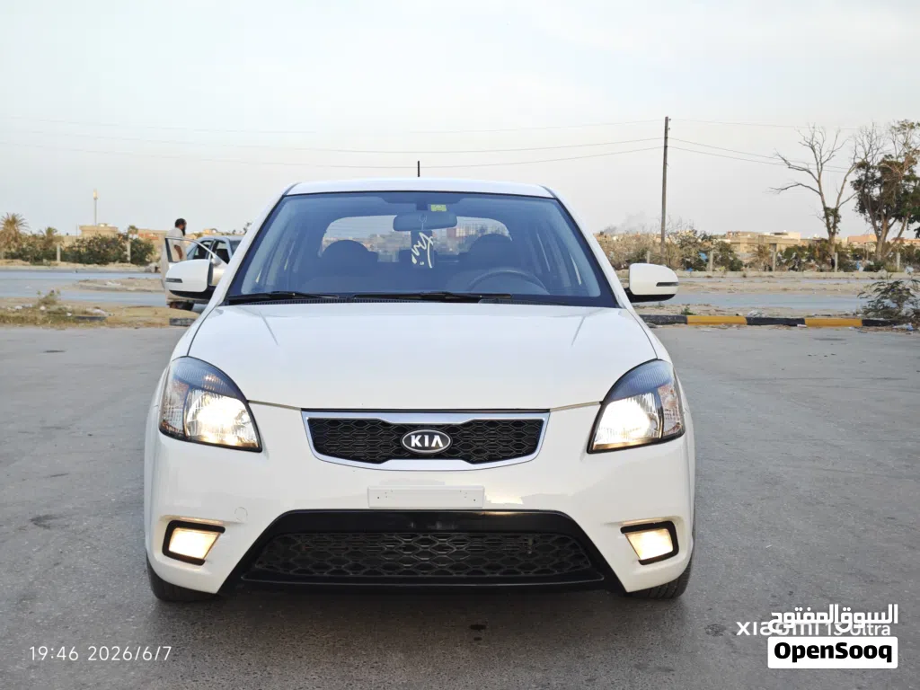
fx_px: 1223
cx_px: 460
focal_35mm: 46
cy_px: 345
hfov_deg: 41.2
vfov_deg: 31.5
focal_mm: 8.7
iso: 50
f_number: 1.9
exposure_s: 1/162
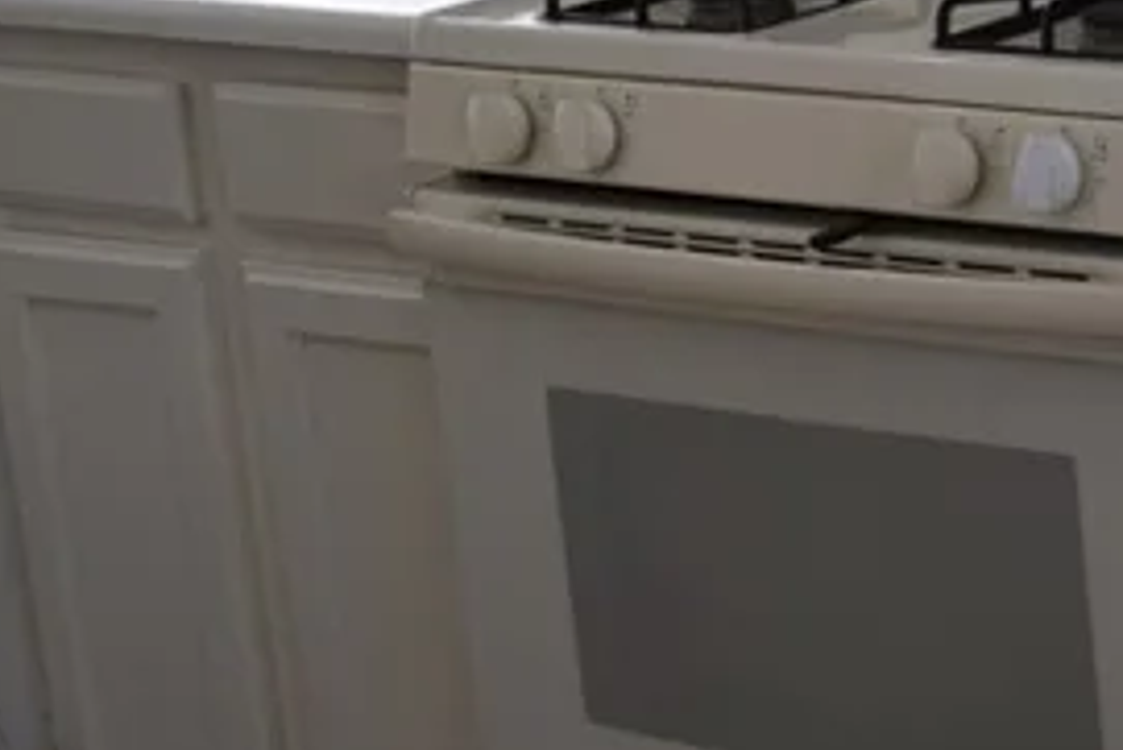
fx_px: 3183
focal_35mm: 102
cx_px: 2072
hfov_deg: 16.5
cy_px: -193
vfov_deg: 13.0
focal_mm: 18
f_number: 5.6
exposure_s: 1/125
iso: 400
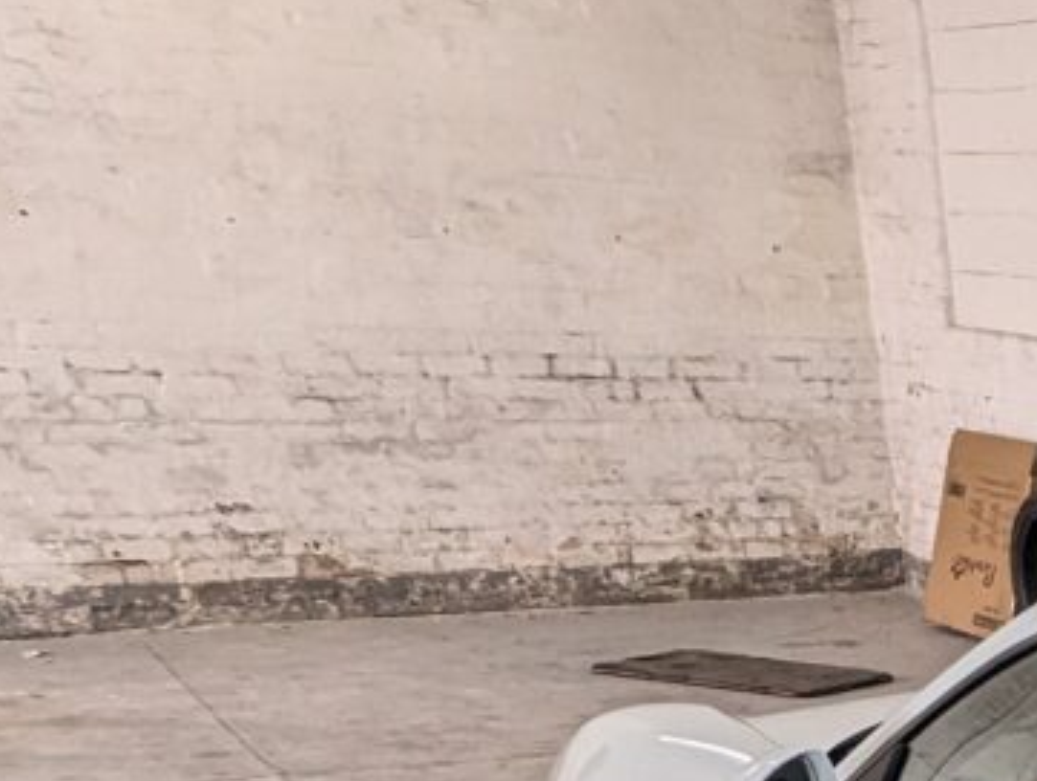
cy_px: 1230
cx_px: 1775
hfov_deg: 21.1
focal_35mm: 68
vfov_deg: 18.7
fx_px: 2040
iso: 65
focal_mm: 2.35
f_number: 2.2
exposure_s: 1/100
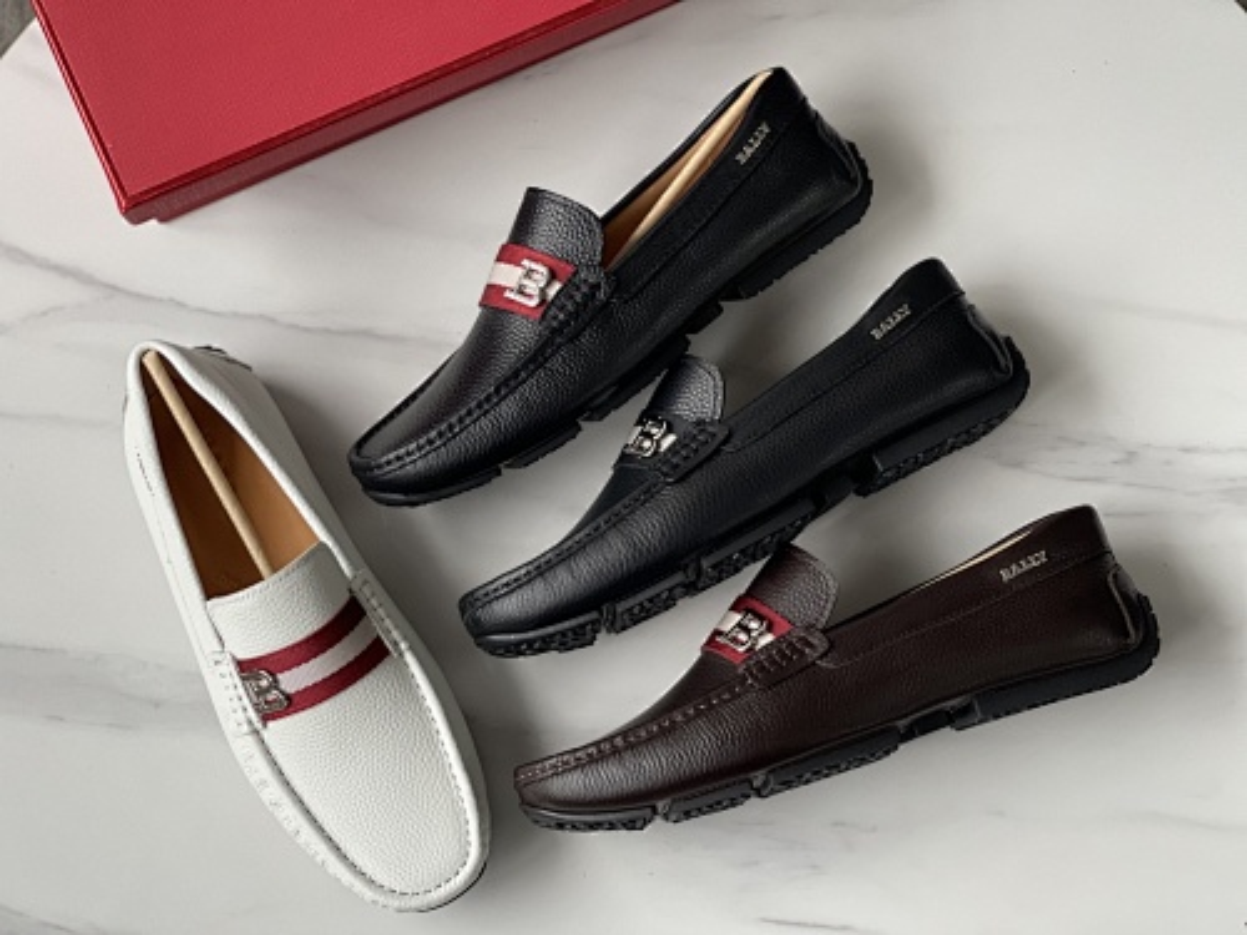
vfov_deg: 22.9
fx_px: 2306
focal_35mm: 64
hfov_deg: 30.3
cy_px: 468
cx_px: 624
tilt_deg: -73.4
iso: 200
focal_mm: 7.5
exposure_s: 1/121
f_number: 2.2
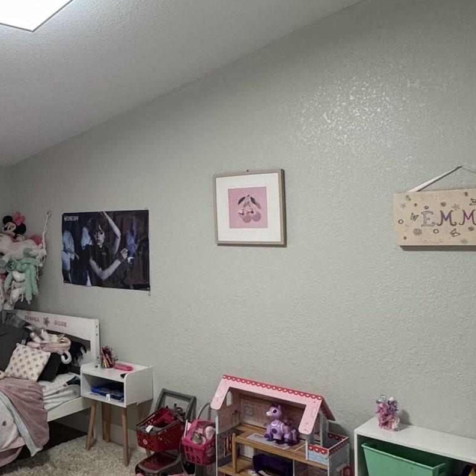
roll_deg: +1.3
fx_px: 560
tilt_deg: +1.1
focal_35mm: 36
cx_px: 31
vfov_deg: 46.0
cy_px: 212
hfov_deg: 41.6
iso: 250
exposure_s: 1/120
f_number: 2.2
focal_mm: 2.22
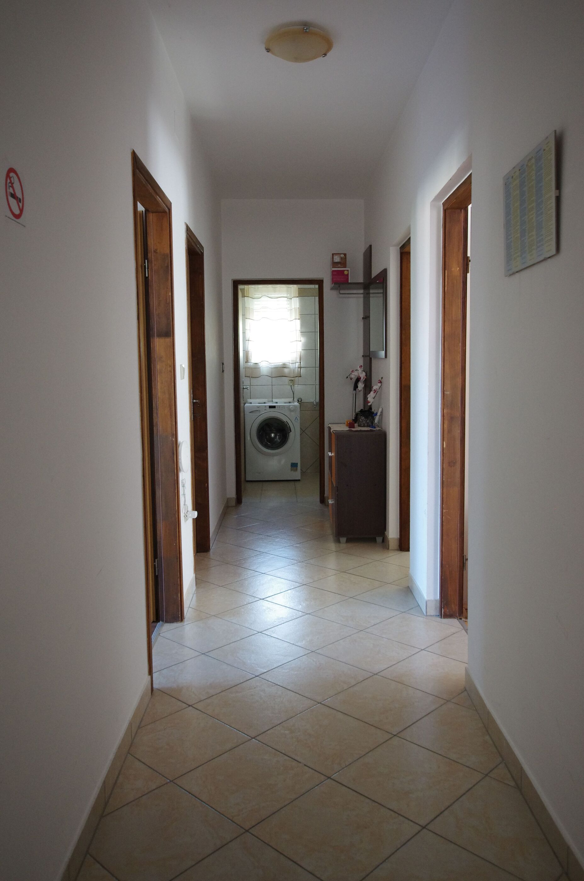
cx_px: 292
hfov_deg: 43.4
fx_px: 733
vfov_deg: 62.0
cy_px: 440
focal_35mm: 30
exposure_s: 1/50
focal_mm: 20
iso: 1600
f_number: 5.6
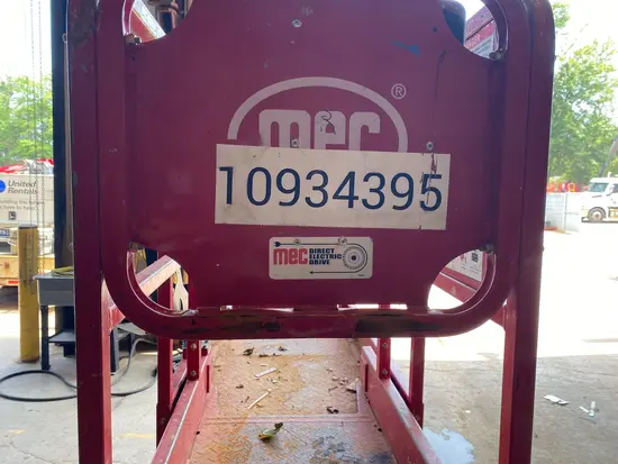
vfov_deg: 53.1
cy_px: 232
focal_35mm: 26
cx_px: 309
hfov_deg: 67.3
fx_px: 464
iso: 40
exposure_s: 1/122
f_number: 1.8
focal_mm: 4.25
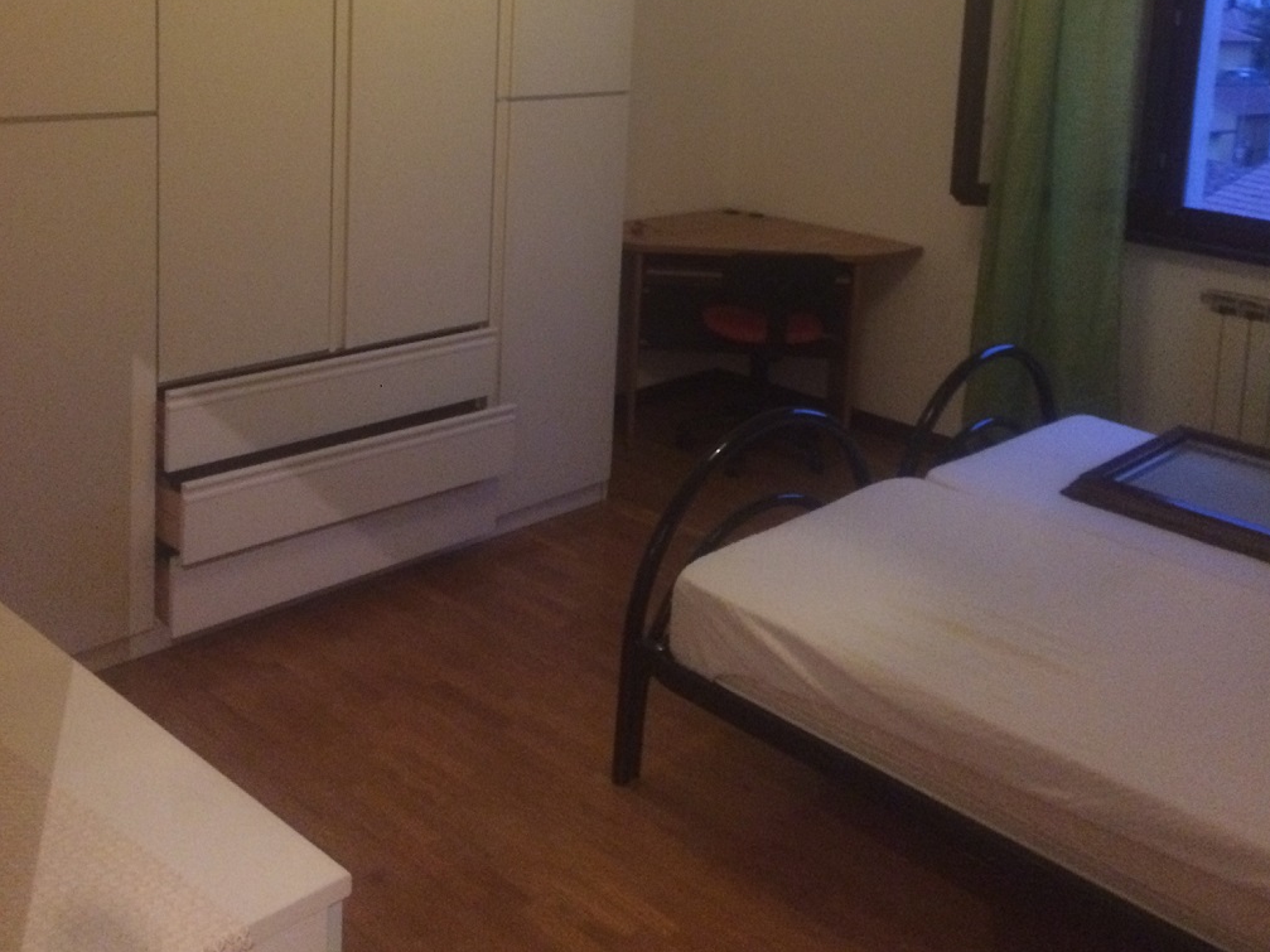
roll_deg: -1.9
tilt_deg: -12.1
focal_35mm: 39
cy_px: 174
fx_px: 1431
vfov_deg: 35.5
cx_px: 638
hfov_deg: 47.9
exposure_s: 1/17
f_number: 2.2
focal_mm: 4.15
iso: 500
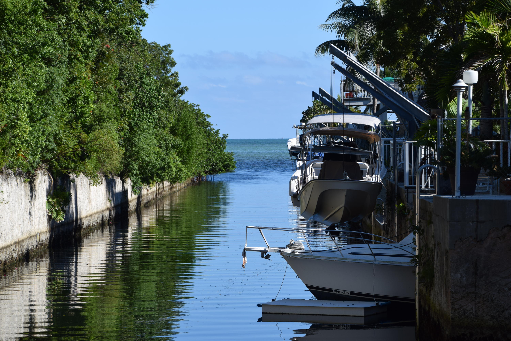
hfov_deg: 13.7
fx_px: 2129
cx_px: 256
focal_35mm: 150
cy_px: 170
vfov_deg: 9.1
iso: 200
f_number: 7.1
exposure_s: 1/800
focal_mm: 100
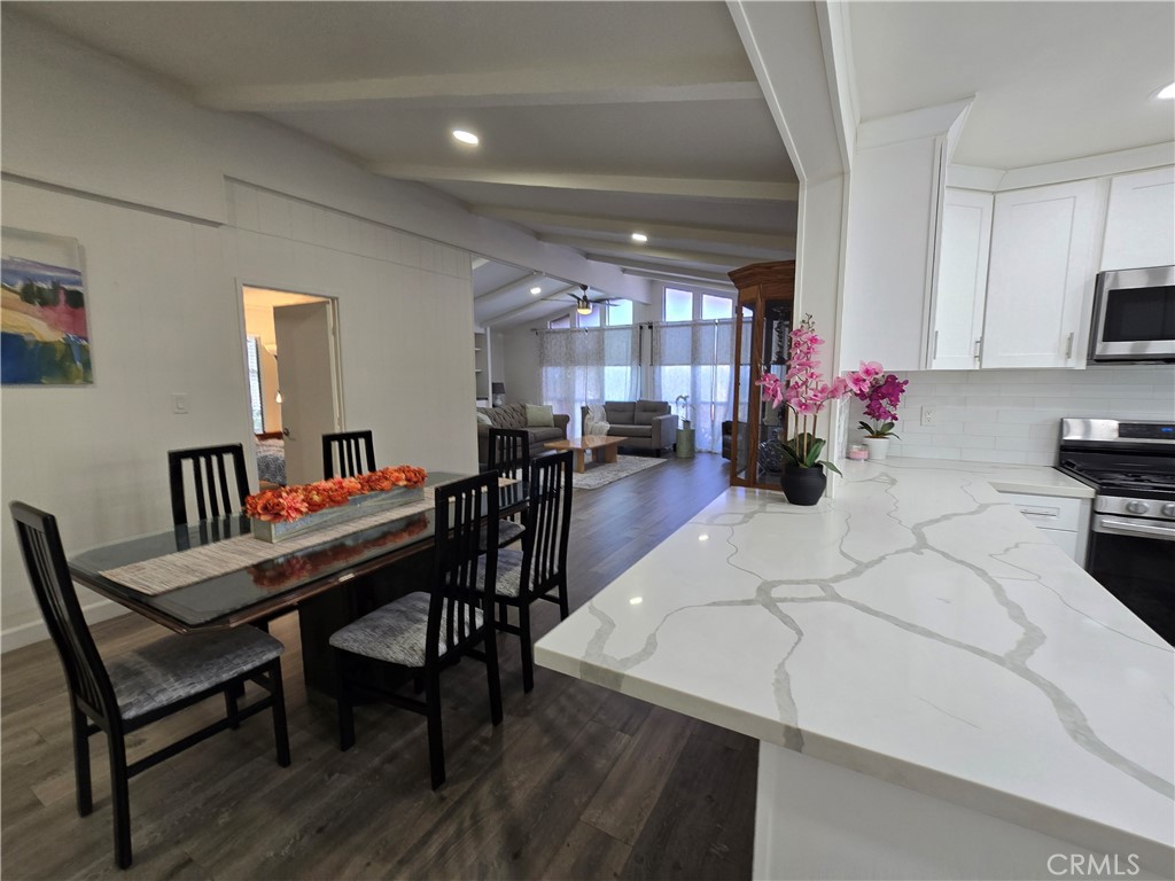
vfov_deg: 89.9
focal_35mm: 13
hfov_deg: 106.2
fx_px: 441
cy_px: 440
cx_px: 588
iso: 100
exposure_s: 1/60
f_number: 2.2
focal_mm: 2.2
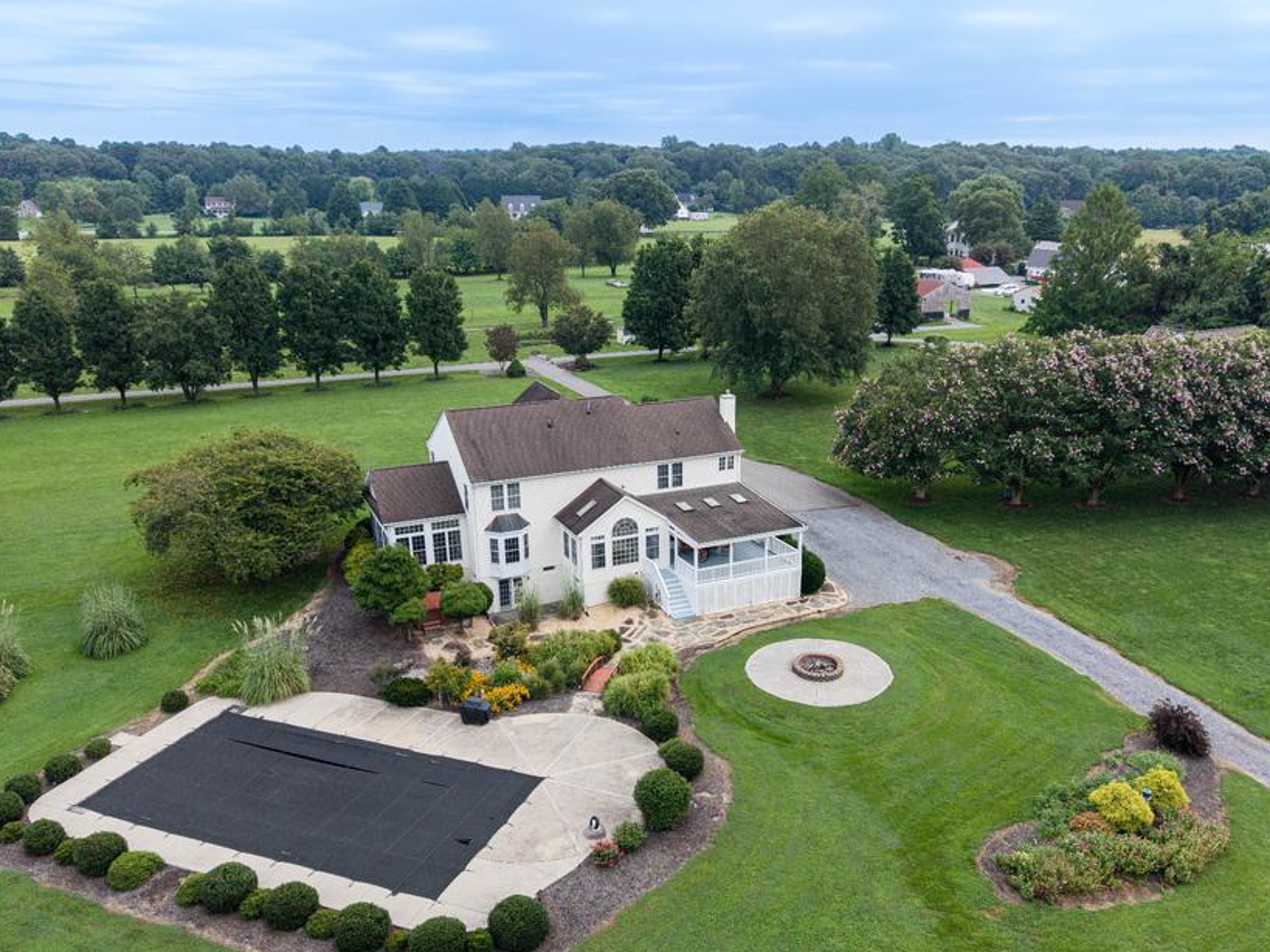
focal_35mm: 30
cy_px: 538
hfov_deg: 59.9
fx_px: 1100
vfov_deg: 46.7
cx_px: 684
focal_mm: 8.67
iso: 290
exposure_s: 1/2500
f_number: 1.8
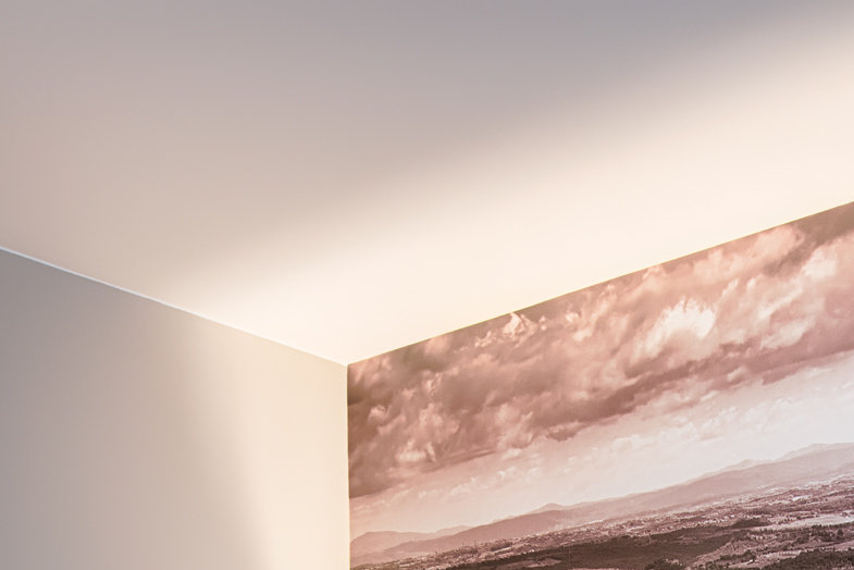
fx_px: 1305
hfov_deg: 35.0
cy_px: 816
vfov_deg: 21.3
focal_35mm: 55
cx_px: 696
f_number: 8
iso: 100
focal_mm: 18
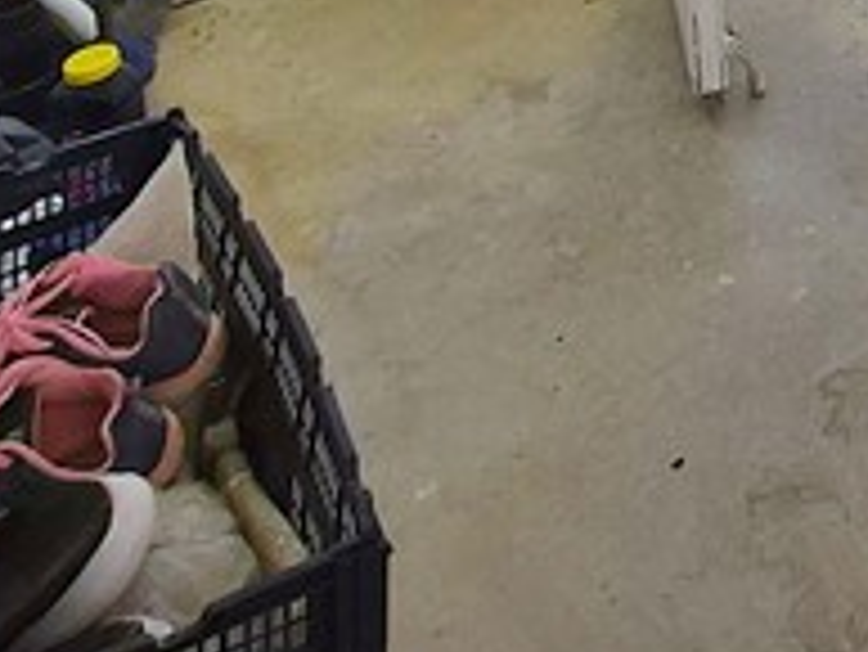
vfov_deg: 14.7
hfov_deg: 24.2
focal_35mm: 69
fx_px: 1731
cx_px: 1160
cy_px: -868
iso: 25
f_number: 2.2
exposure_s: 1/159
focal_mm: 1.7
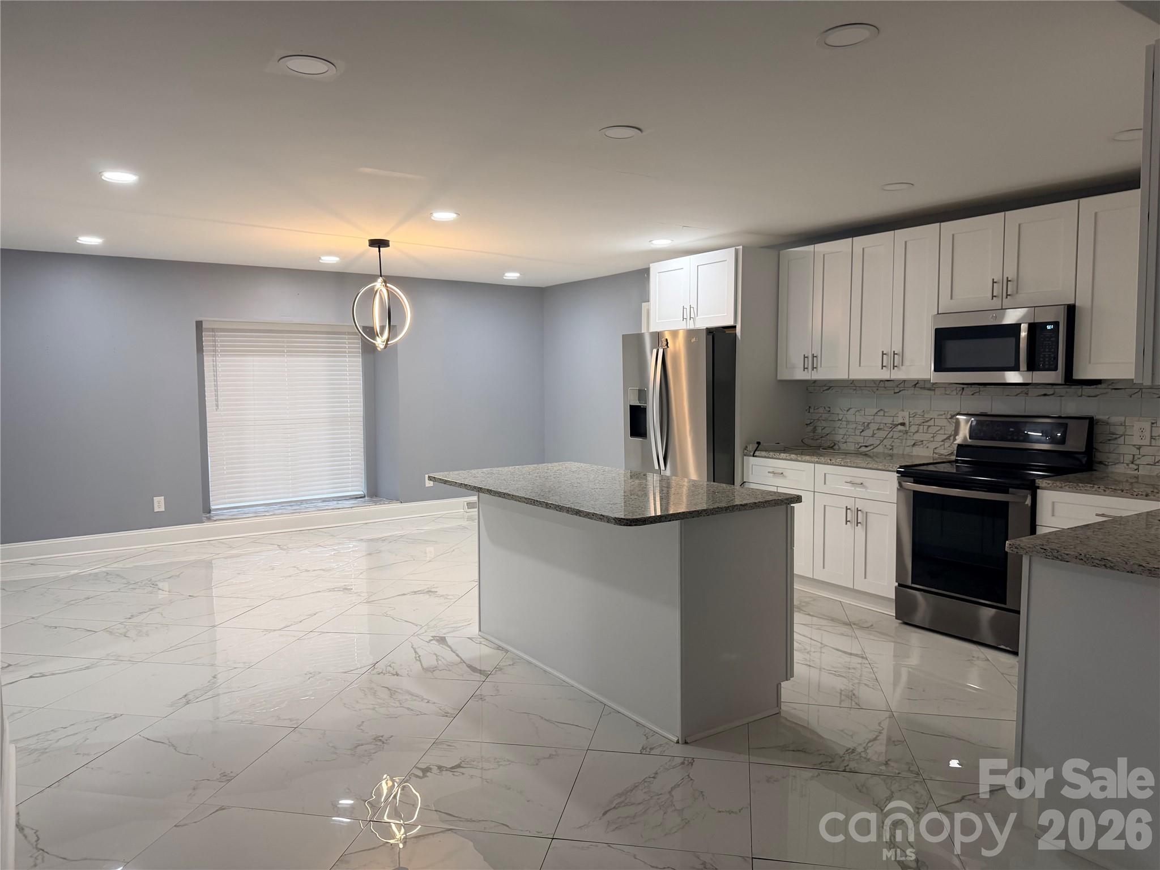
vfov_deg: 56.8
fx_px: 804
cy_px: 435
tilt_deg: -4.0
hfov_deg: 71.6
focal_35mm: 24
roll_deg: -0.1
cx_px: 580
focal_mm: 6.76
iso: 200
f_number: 1.78
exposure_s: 1/120
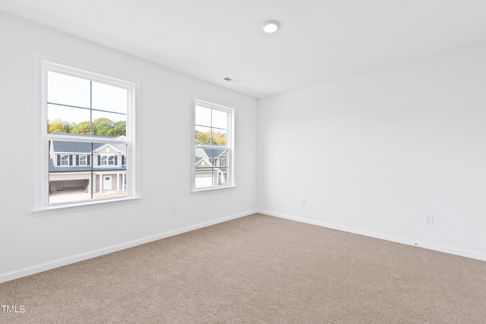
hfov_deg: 100.4
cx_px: 243
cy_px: 162
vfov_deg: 77.3
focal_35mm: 15
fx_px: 202
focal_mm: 10
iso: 100
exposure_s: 1/6
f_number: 8
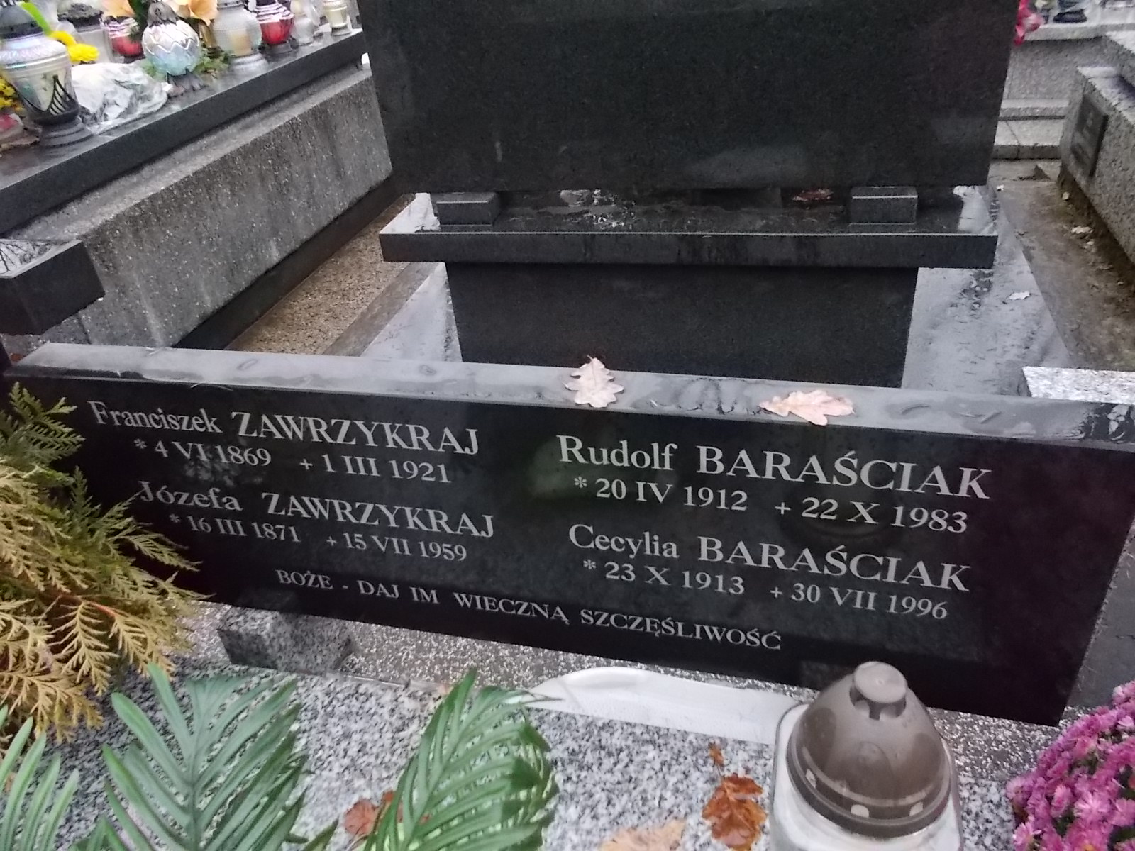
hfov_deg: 67.3
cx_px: 568
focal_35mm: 26
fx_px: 852
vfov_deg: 53.1
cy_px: 426
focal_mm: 4.6
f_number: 3.2
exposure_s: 1/400
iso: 400
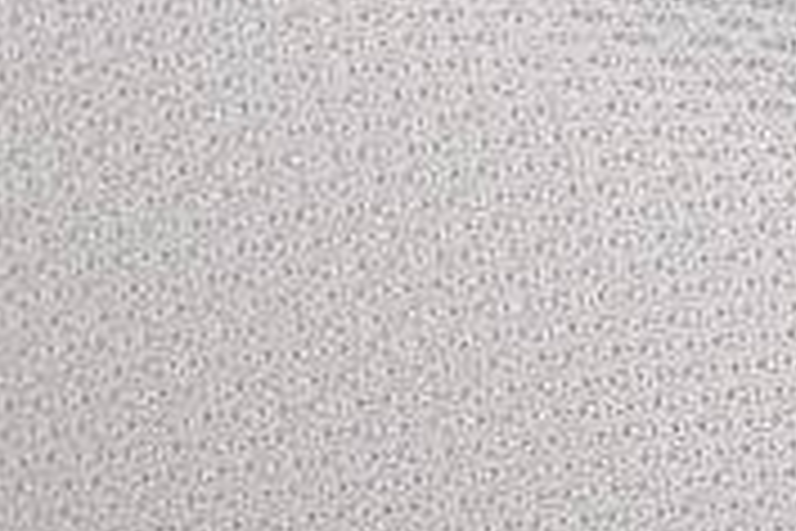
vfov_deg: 3.0
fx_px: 10104
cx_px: 1052
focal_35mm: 457
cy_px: 814
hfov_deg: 4.5
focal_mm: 50
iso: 160
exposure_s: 1/80
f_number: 7.1
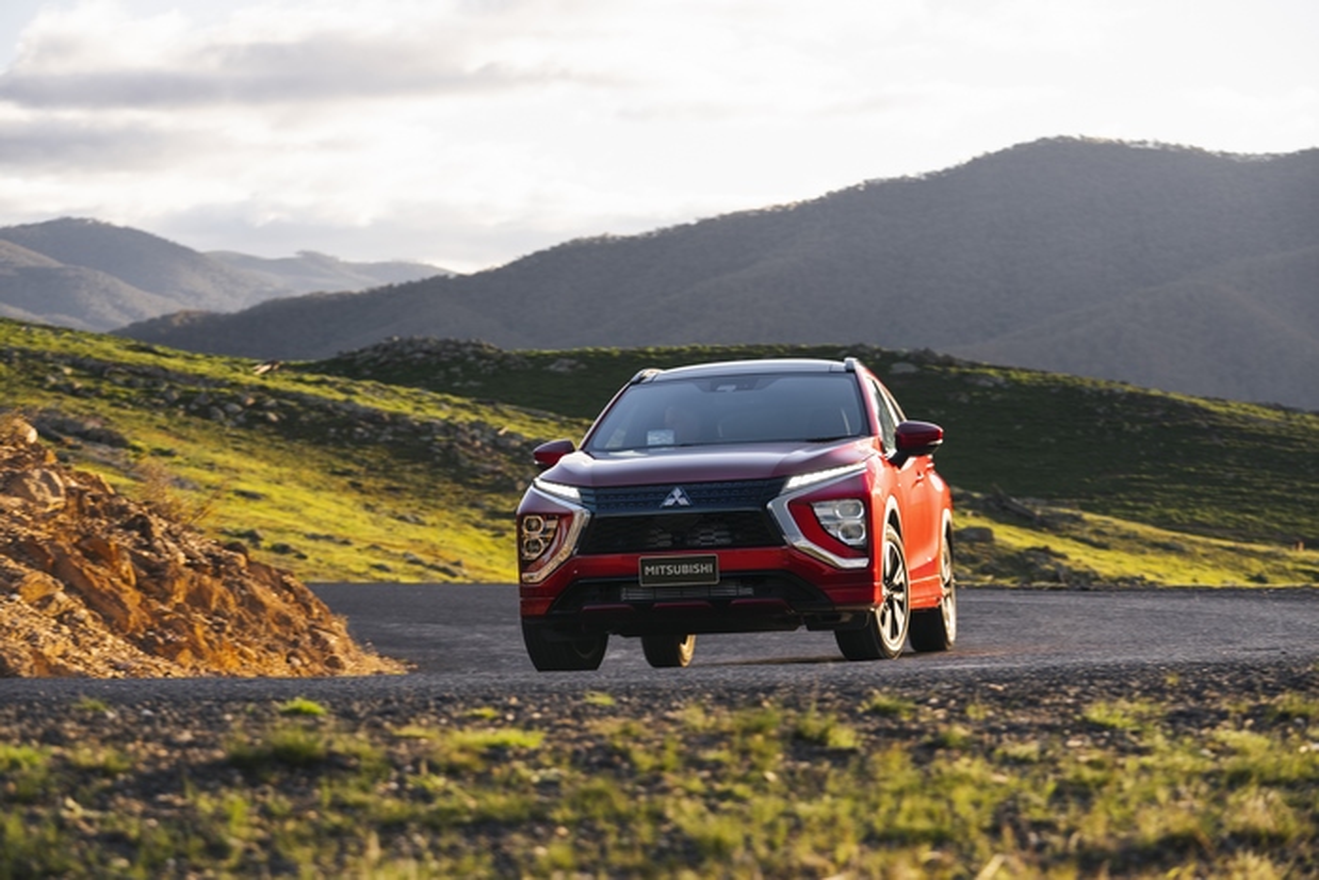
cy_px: 440
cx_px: 660
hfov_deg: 25.1
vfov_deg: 16.9
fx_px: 2968
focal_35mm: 81
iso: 125
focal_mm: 81
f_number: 4.5
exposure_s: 1/160
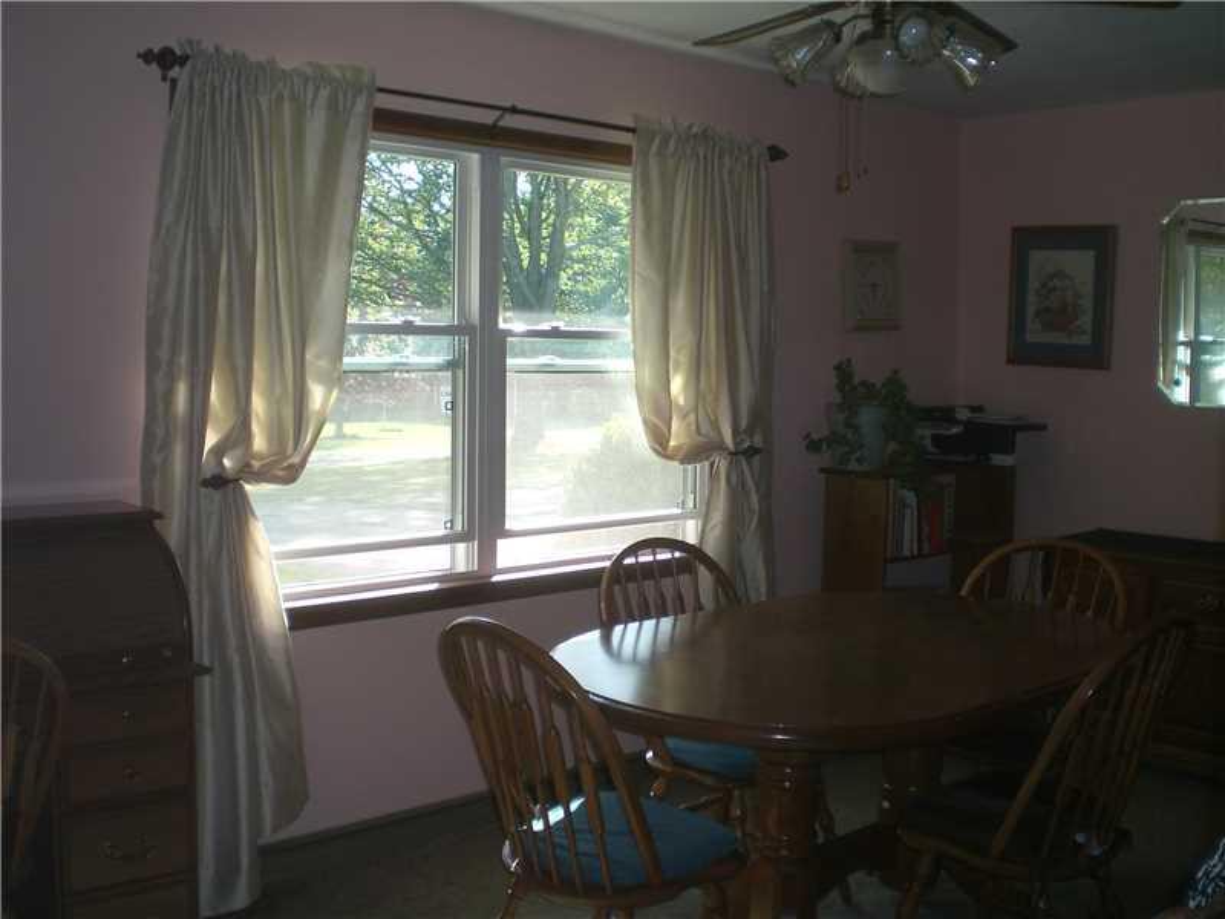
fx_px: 1345
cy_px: 460
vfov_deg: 37.7
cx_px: 612
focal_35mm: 38
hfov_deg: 49.0
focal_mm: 6.3
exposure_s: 1/80
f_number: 3.1
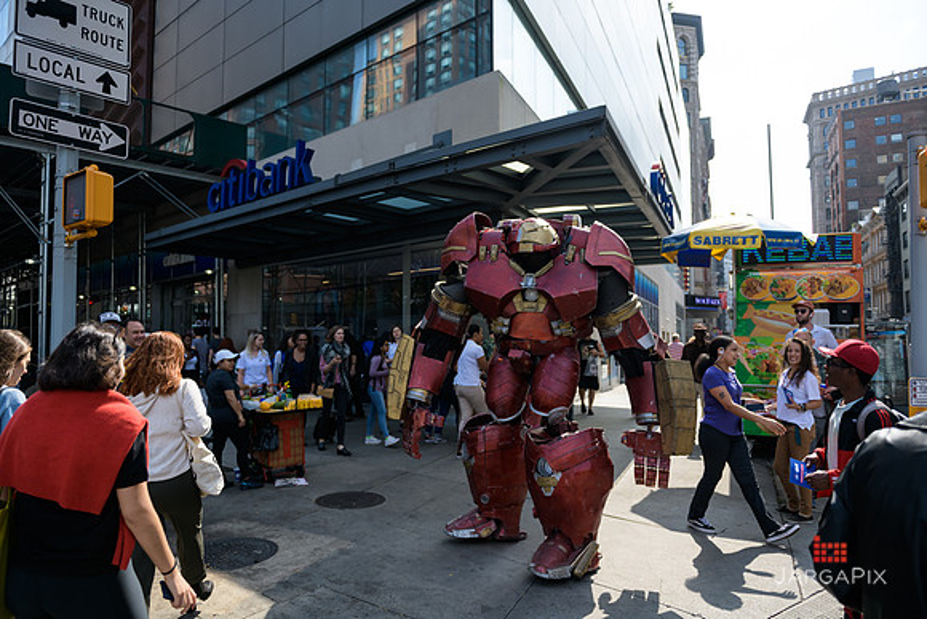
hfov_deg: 73.7
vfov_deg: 53.2
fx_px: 618
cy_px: 310
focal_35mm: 24
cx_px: 464
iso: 200
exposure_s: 1/2000
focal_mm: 24
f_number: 3.2
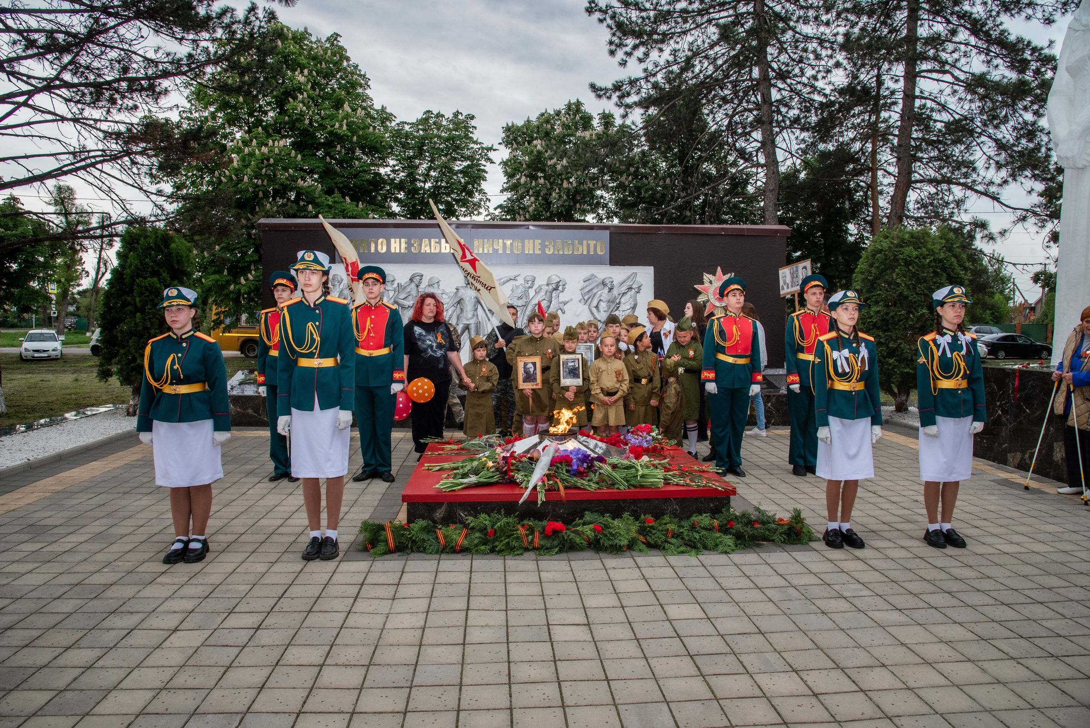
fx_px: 730
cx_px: 545
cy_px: 364
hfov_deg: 73.5
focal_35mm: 24
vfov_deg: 53.0
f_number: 10
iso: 640
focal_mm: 24
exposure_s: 1/160
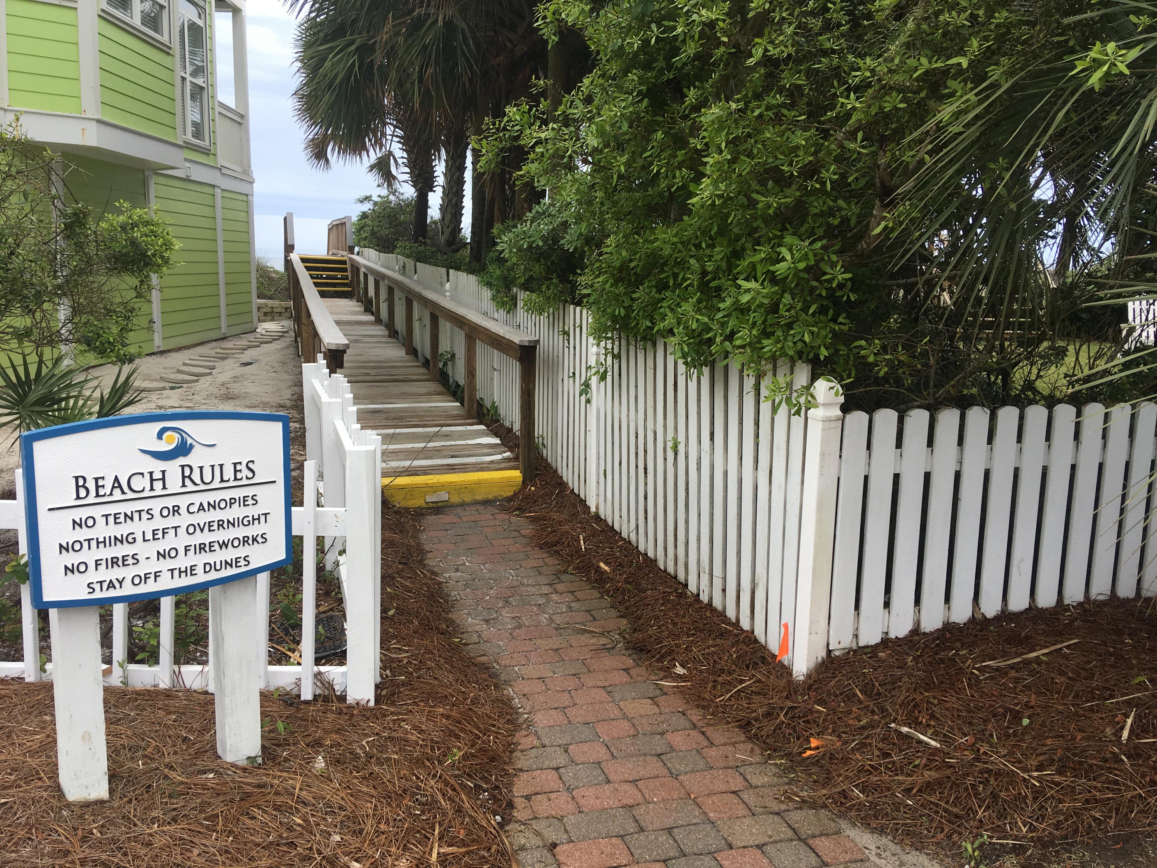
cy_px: 434
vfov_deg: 48.2
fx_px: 969
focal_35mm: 29
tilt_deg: -8.3
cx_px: 578
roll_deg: -1.2
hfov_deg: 61.7
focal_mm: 4.15
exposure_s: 1/725
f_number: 2.2
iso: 25
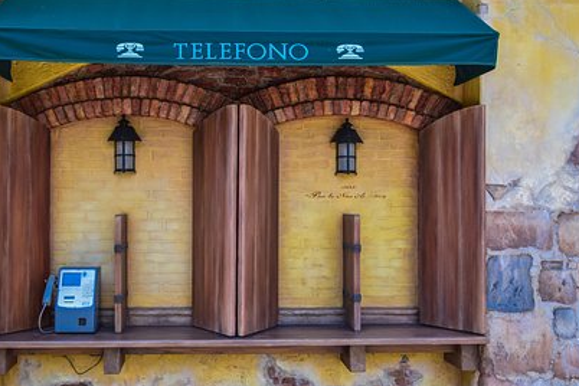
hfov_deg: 46.1
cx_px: 228
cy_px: 171
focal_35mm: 42
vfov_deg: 31.9
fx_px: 675
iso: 100
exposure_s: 1/125
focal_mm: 22
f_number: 5
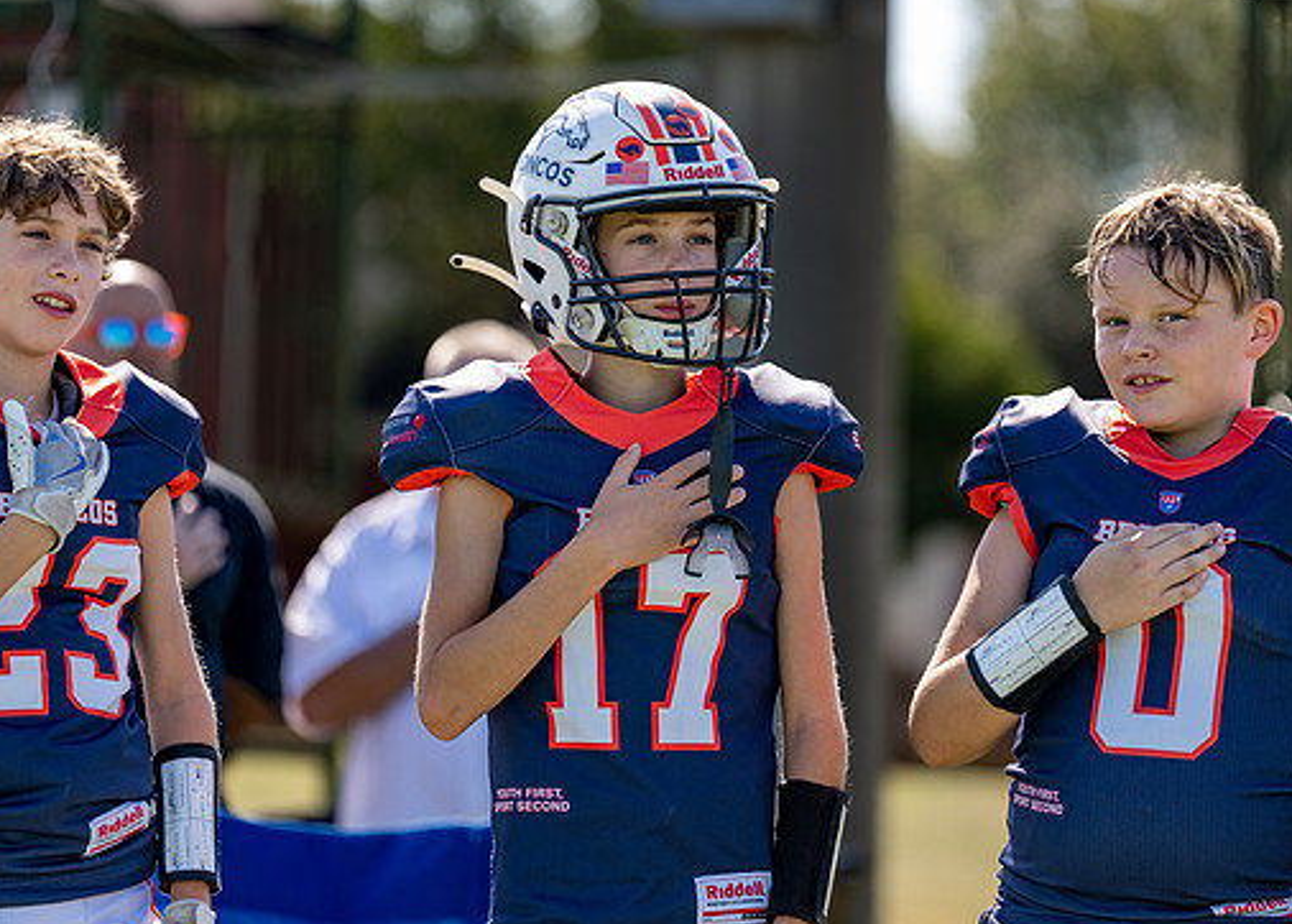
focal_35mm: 212
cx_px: 736
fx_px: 7783
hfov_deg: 9.5
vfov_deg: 6.8
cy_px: 395
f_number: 2.8
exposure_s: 1/800
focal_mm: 170
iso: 100
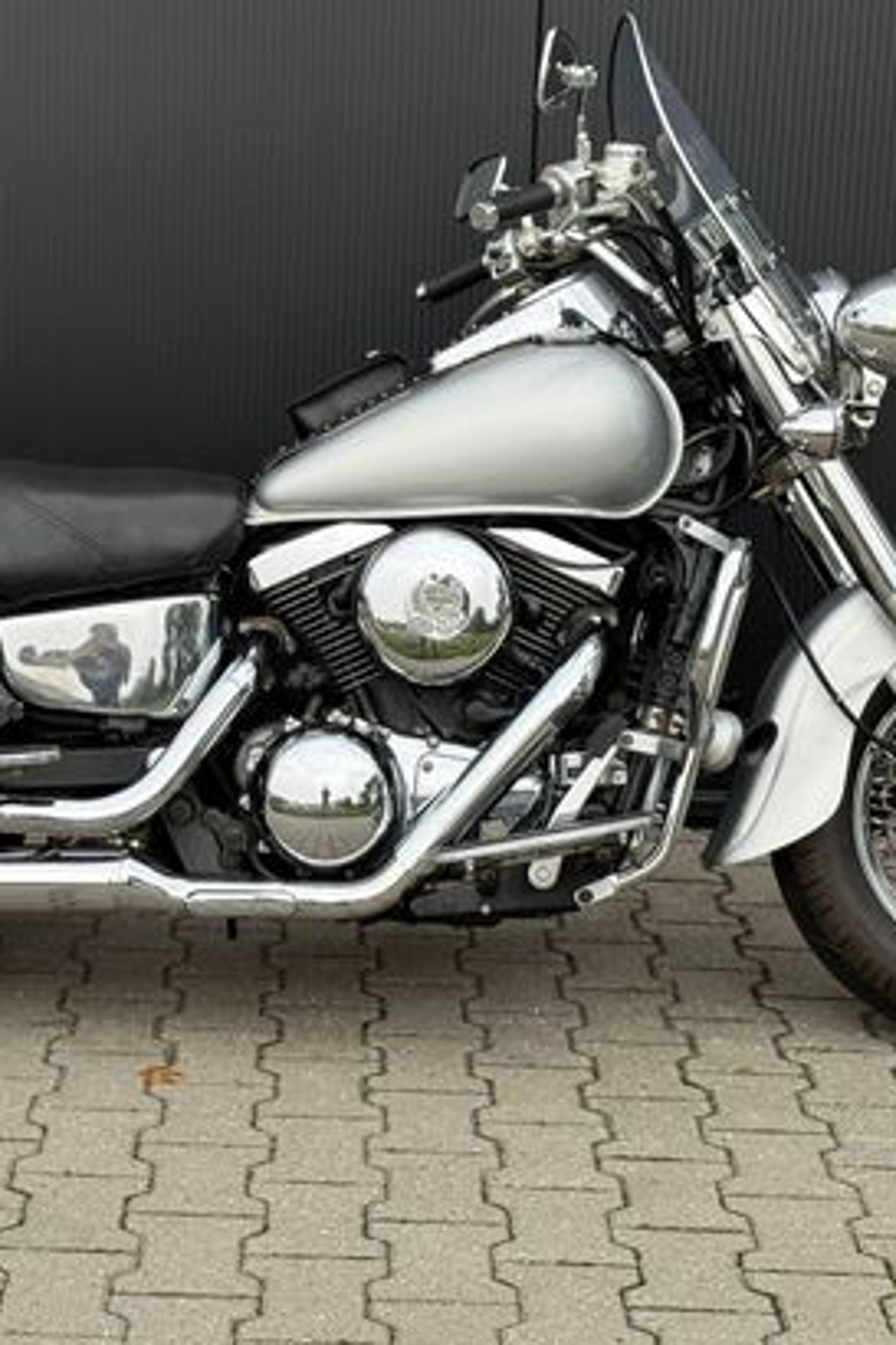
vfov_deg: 26.0
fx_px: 2914
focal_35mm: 78
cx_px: 312
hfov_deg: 17.4
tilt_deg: -10.7
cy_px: 577
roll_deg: -1.9
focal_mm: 6.76
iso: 64
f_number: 1.78
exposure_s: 1/506
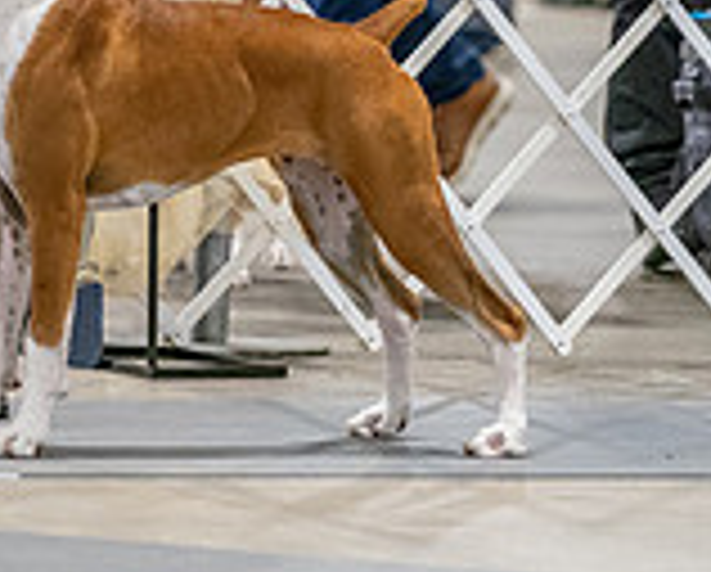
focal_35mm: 536
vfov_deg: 2.9
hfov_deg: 3.6
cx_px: 112
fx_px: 11300
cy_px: -106
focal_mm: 156
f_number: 3.5
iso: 6400
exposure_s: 1/250
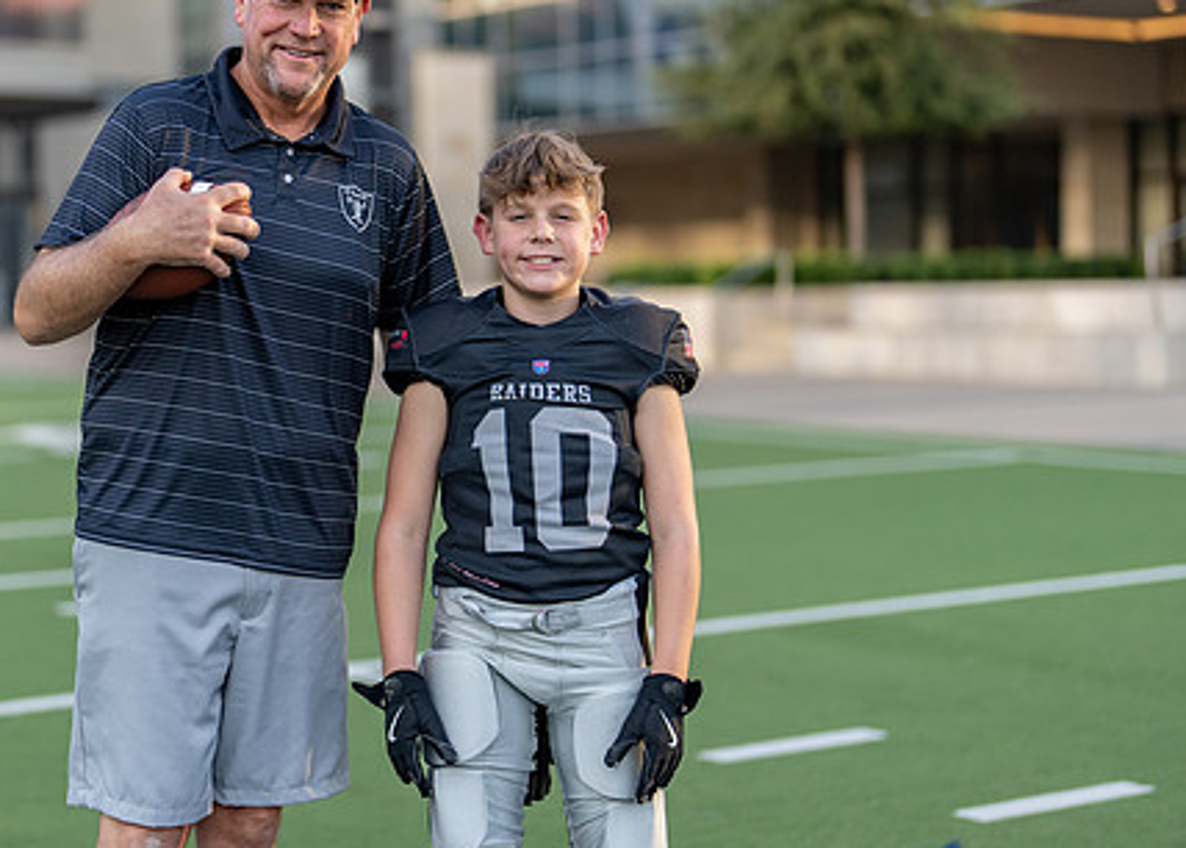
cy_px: 368
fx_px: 2628
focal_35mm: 78
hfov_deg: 25.3
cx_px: 363
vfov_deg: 18.3
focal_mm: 50
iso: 100
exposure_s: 1/2000
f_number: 1.2
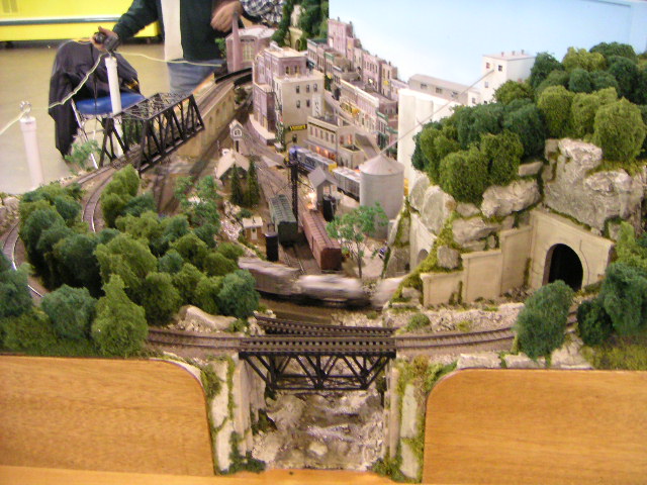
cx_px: 324
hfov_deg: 50.1
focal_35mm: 37
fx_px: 692
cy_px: 242
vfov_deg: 38.7
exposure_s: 1/10
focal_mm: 4.8
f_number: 2.8
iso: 400
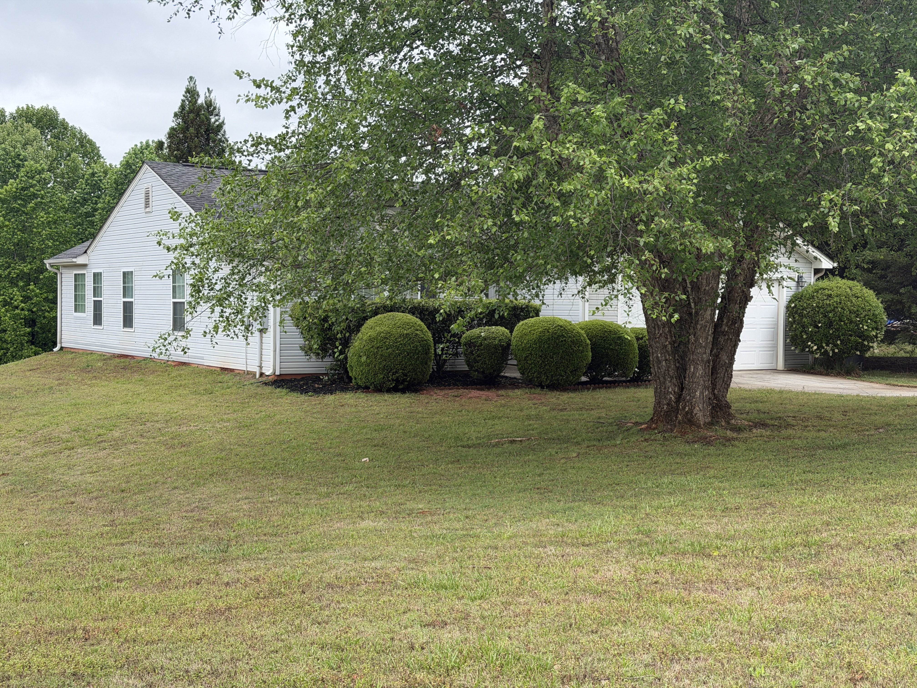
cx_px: 458
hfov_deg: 39.7
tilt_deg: -1.6
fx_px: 1272
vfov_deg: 30.3
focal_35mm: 48
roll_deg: -0.7
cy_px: 344
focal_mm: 6.76
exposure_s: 1/1285
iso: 80
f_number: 1.78
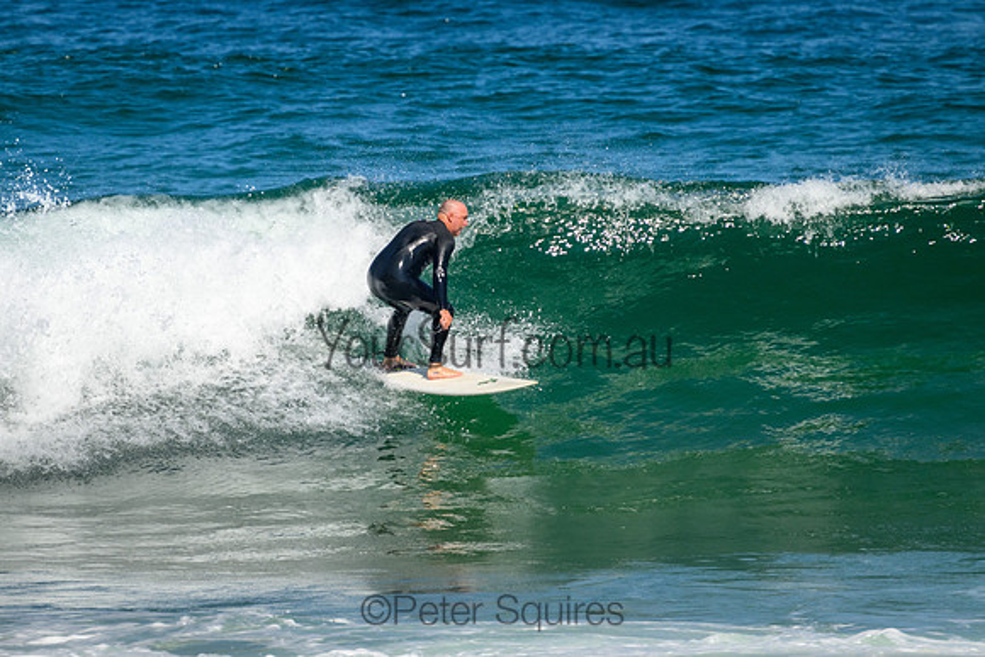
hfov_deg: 2.2
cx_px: 420
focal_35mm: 920
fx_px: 25186
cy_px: 281
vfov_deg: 1.5
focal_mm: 800
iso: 1000
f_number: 11
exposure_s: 1/2000
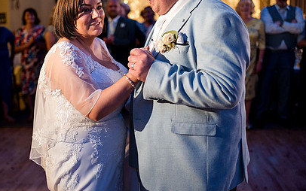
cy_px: 97
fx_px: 425
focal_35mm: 51
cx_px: 106
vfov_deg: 25.4
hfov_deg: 39.2
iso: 2000
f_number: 1.8
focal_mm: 35
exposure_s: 1/250
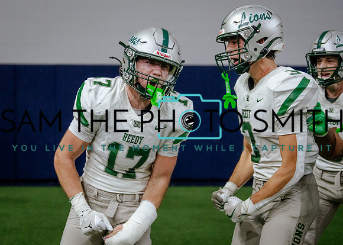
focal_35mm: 89
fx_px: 866
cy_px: 108
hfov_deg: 22.3
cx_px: 126
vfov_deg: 16.1
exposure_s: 1/1250
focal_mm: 70
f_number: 2.8
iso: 3200
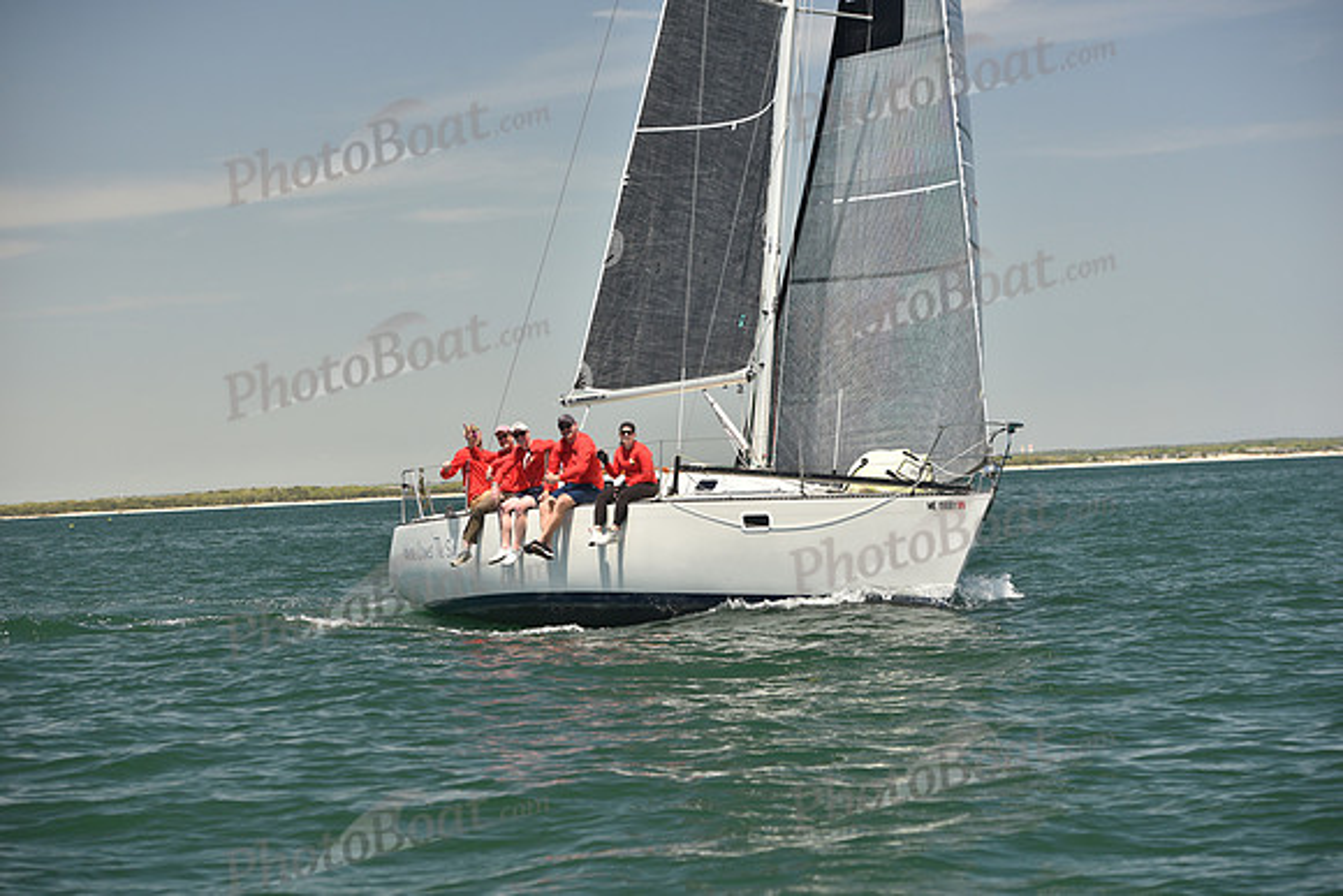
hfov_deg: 18.6
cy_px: 448
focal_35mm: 110
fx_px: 4104
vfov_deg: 12.5
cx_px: 672
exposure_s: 1/800
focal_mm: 110
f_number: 5
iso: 250
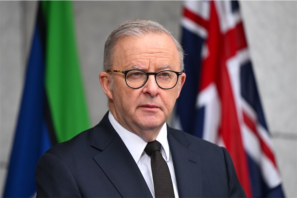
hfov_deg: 10.3
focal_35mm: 200
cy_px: 99
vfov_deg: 6.9
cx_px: 148
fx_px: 1651
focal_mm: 200
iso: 400
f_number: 2.8
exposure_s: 1/640
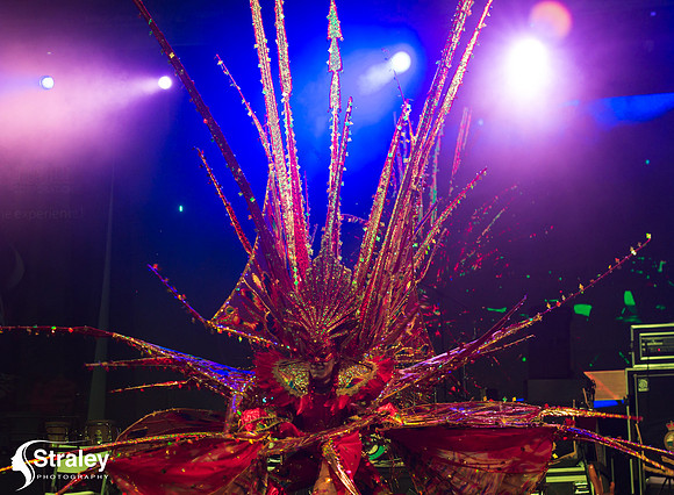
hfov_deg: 19.8
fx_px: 1928
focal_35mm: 100
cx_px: 316
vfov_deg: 14.6
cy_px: 330
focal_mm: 70
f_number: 5.6
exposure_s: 1/320
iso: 2000
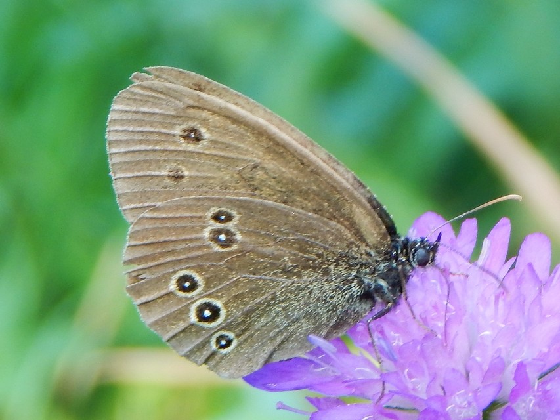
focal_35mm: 250
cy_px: 210
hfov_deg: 7.9
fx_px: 4045
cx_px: 280
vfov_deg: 5.9
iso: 125
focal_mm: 44.9
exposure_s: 1/40
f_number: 5.6
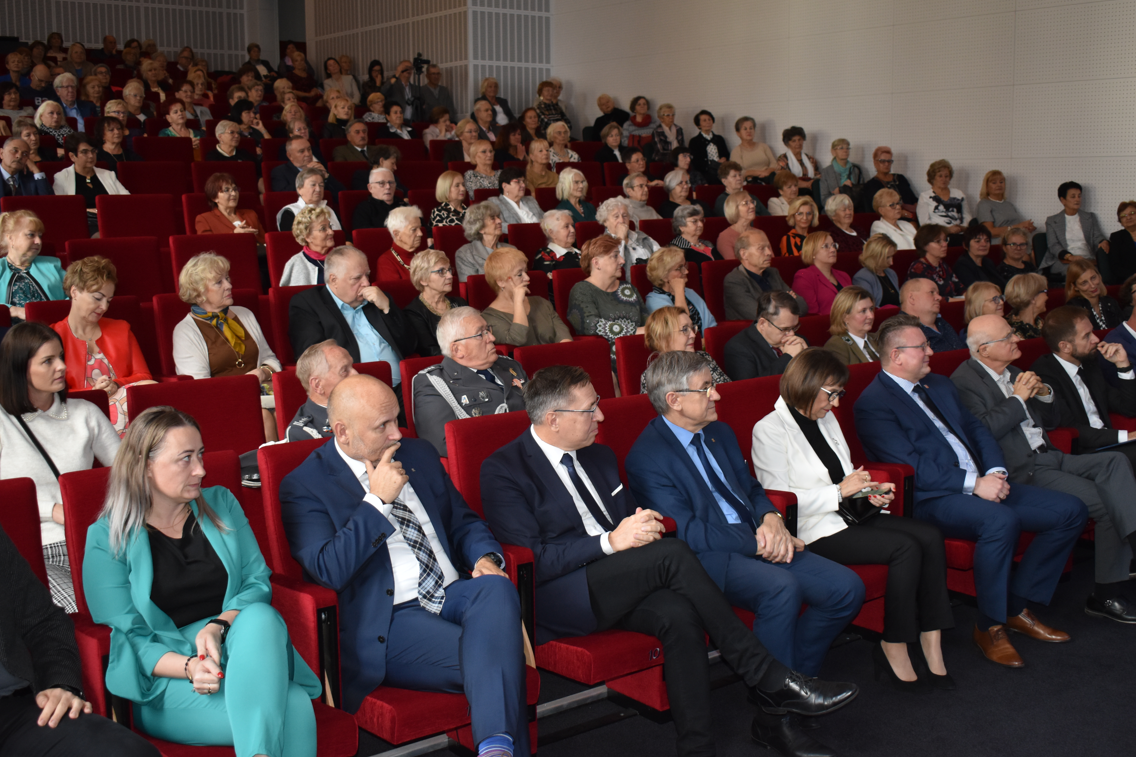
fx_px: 1310
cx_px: 555
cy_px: 377
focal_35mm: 42
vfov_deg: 32.2
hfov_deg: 46.9
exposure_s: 1/60
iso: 1000
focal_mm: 27
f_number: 4
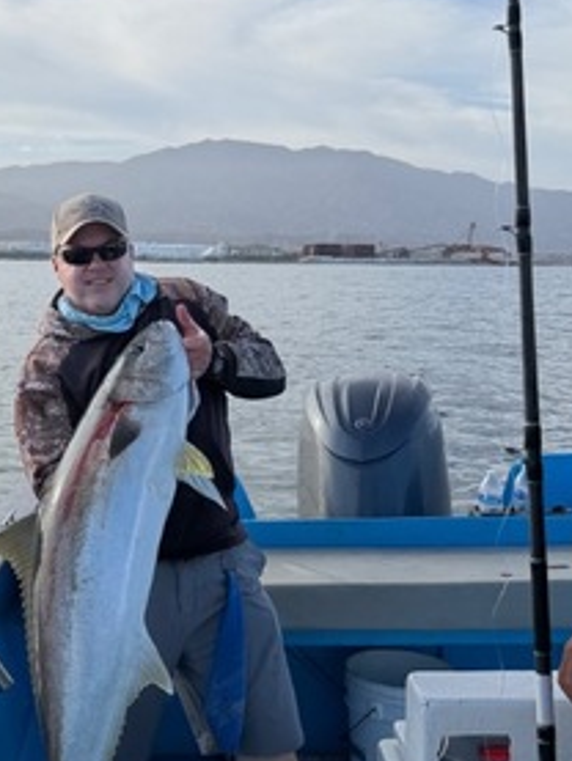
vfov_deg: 36.8
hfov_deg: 26.7
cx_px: 11
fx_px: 1145
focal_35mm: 52
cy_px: 387
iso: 80
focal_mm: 6.76
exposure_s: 1/5714
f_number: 1.78
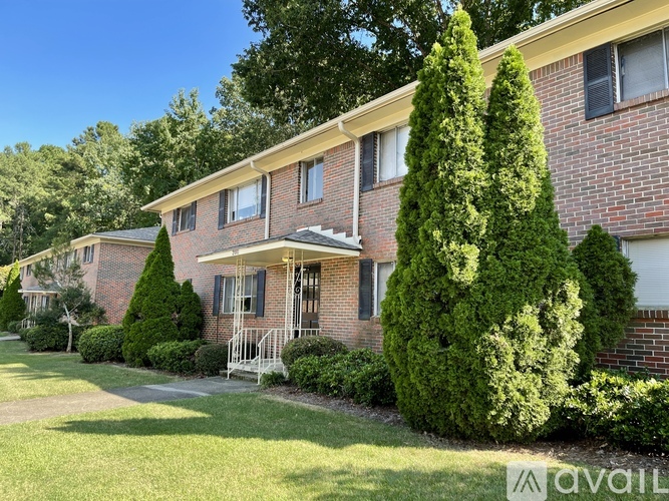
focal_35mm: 26
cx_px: 334
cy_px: 250
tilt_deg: +6.7
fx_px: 502
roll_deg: -1.8
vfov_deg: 53.0
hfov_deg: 67.3
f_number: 1.6
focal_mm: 5.1
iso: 32
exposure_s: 1/463
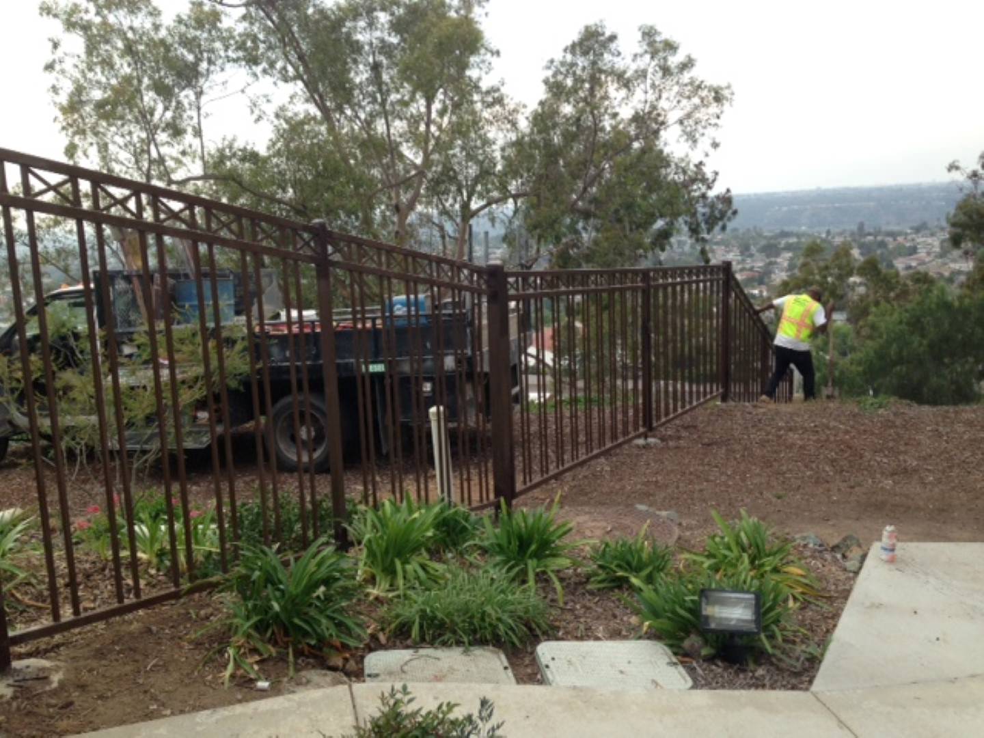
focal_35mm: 33
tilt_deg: -10.9
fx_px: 938
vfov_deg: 42.9
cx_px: 492
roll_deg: +2.4
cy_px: 369
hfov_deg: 55.4
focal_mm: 4.12
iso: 50
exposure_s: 1/213
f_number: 2.4
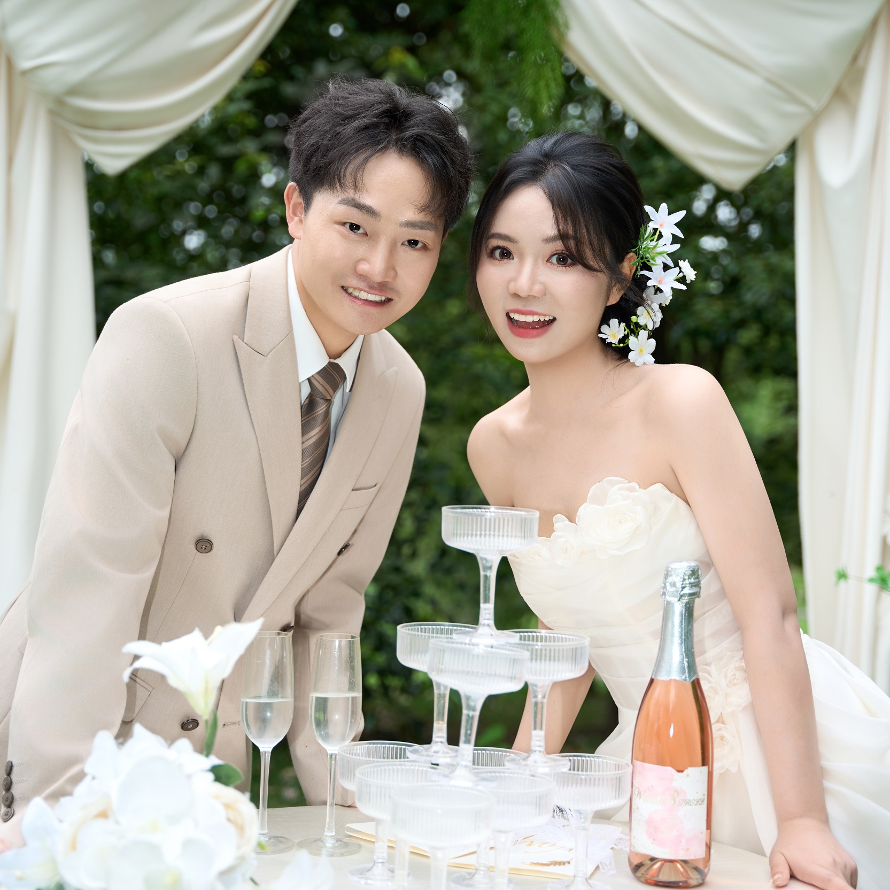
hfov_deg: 26.7
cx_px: 445
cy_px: 362
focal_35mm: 64
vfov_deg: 26.7
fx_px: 1873
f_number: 2.8
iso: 100
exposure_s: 1/160
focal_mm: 50.3
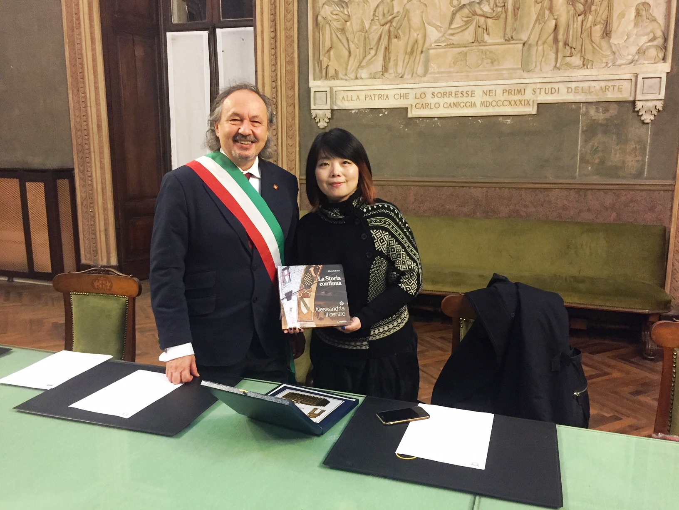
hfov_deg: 61.7
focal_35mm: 29
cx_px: 340
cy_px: 255
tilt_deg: -10.8
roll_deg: -1.2
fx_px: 569
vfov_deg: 48.2
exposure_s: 1/17
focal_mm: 4.15
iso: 250
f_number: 2.2
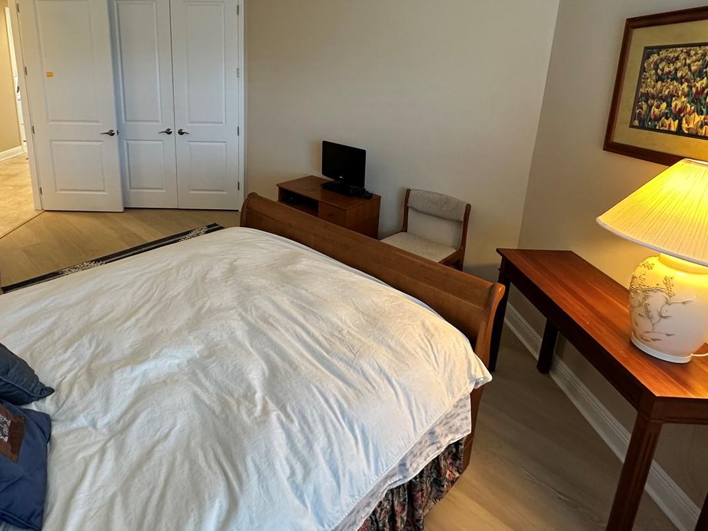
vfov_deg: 61.6
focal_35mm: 21
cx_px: 275
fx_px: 429
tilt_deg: -13.9
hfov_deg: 77.9
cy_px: 169
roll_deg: -0.9
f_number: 2.2
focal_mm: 2.22
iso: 200
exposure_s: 1/60
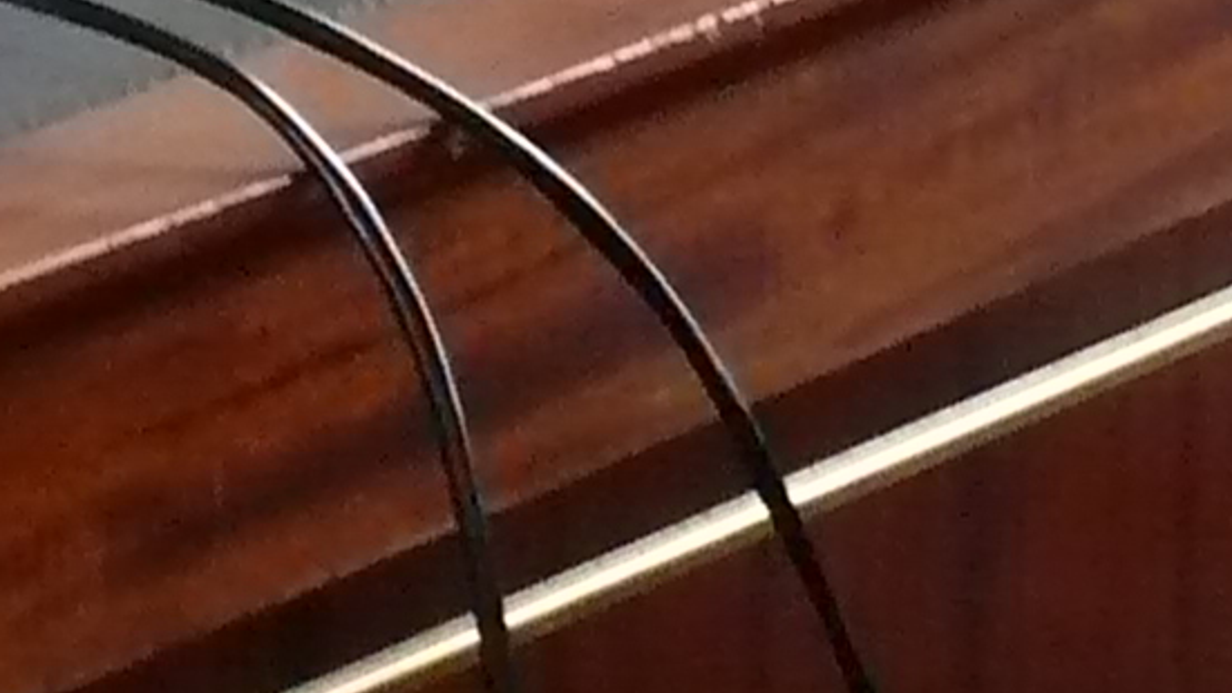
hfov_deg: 7.4
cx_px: -1655
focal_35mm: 274
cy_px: -1069
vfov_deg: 4.3
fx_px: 8951
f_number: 2.8
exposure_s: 1/30
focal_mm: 8.1
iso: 400
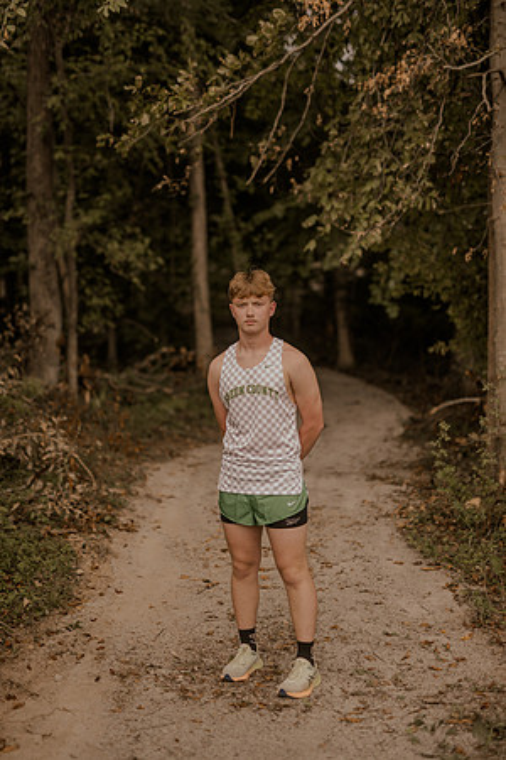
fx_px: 1054
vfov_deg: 39.6
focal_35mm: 50
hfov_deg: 27.0
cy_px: 380
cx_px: 253
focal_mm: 50
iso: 64
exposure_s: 1/1000
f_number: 1.4
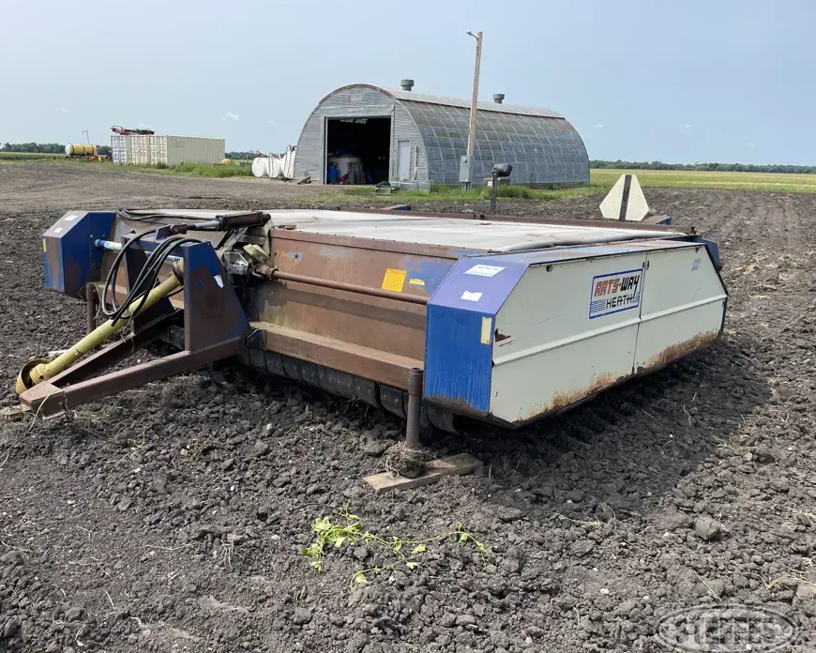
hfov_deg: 62.1
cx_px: 369
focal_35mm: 28
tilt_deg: -13.4
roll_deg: -0.6
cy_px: 330
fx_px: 676
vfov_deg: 51.5
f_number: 1.6
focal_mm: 4.2
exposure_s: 1/2882
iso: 32
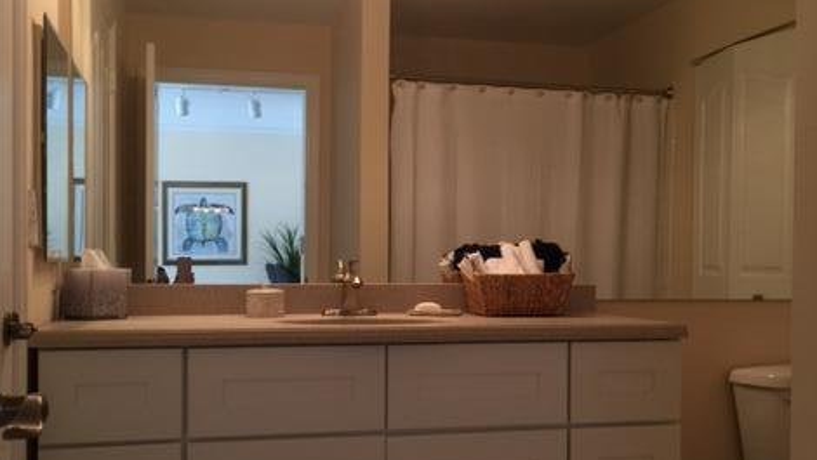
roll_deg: +0.2
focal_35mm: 43
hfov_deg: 47.3
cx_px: 403
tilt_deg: -0.4
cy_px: 290
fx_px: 932
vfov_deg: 27.7
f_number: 2.2
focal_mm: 4.15
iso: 32
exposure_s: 1/15
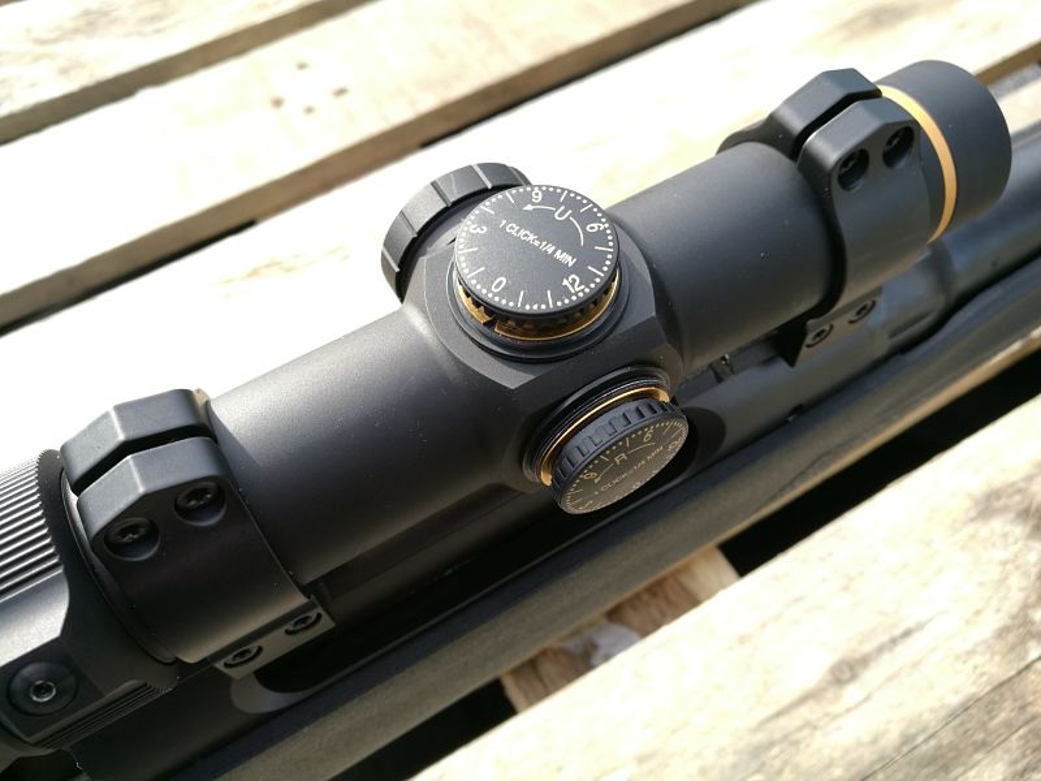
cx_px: 520
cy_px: 390
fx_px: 812
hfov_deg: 65.3
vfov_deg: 51.4
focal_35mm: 27
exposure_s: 1/157
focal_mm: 4.5
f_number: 2.2
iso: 50
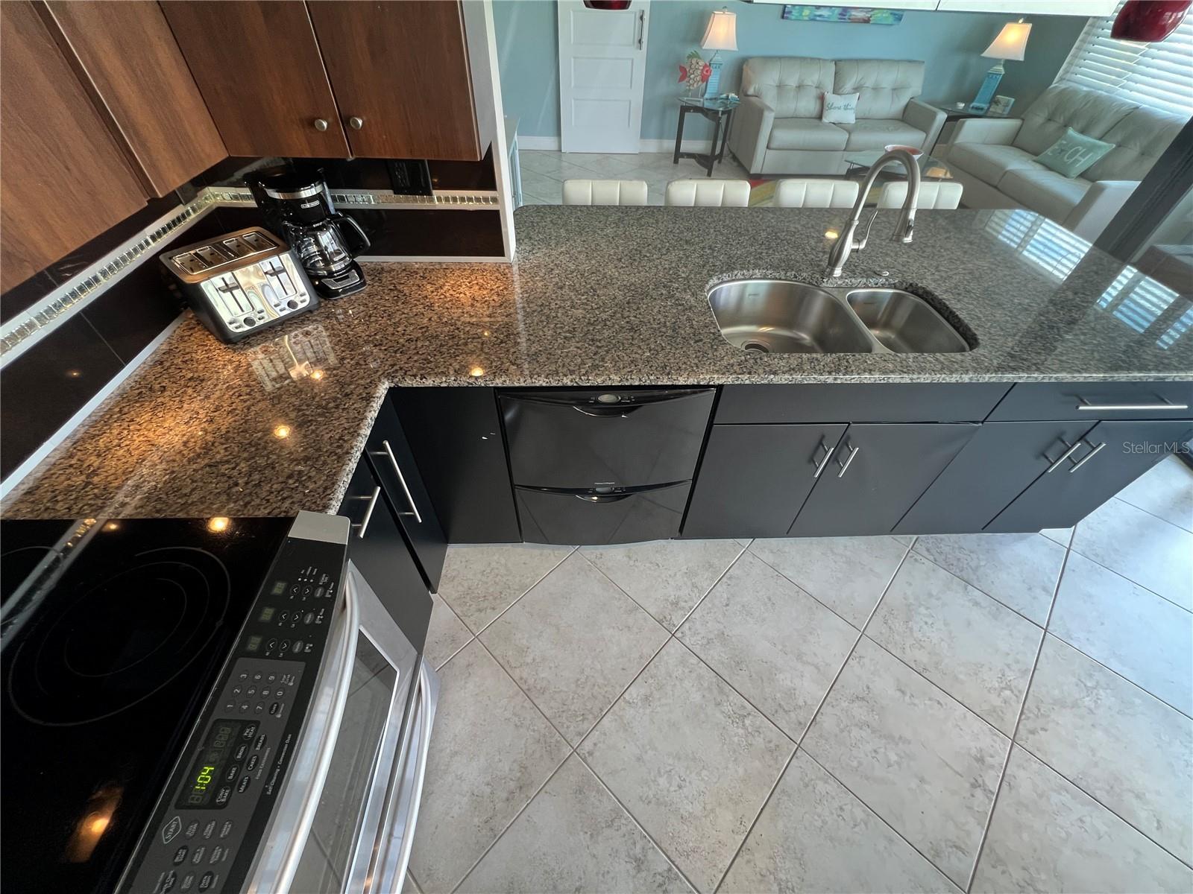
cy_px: 447
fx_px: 448
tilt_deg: -46.7
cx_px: 596
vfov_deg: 89.9
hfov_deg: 106.2
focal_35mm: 13
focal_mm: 1.57
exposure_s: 1/120
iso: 200
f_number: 1.8
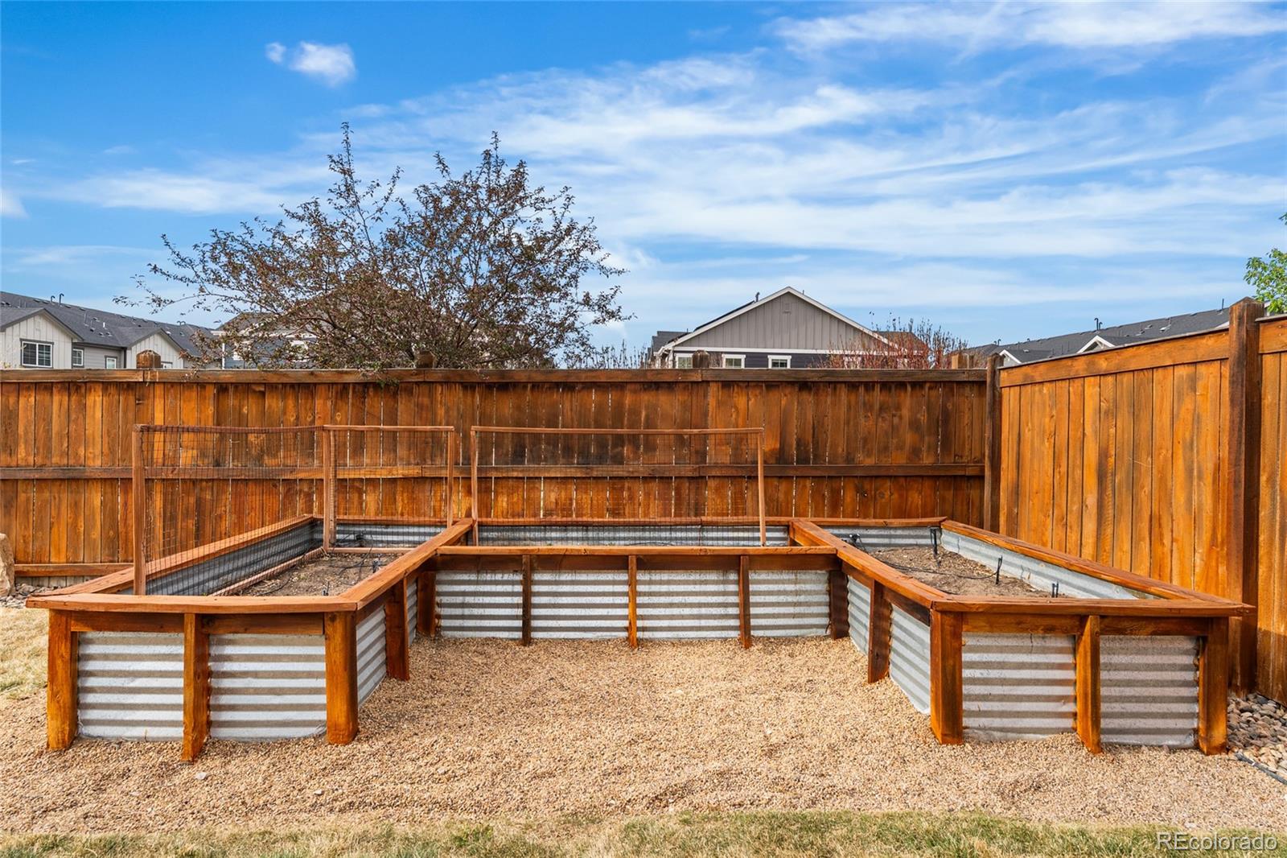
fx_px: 679
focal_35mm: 19
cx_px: 644
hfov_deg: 86.9
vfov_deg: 64.5
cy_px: 429
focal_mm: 19
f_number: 8
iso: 200
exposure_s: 1/250
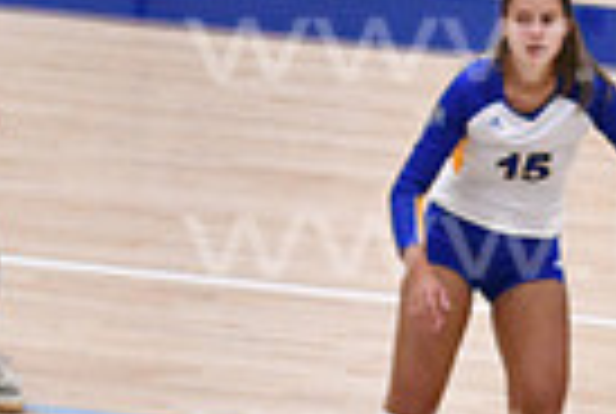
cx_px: 1219
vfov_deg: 3.1
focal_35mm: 444
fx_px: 7614
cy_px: 542
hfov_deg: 4.6
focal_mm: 70
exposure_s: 1/1000
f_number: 3.2
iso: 6400
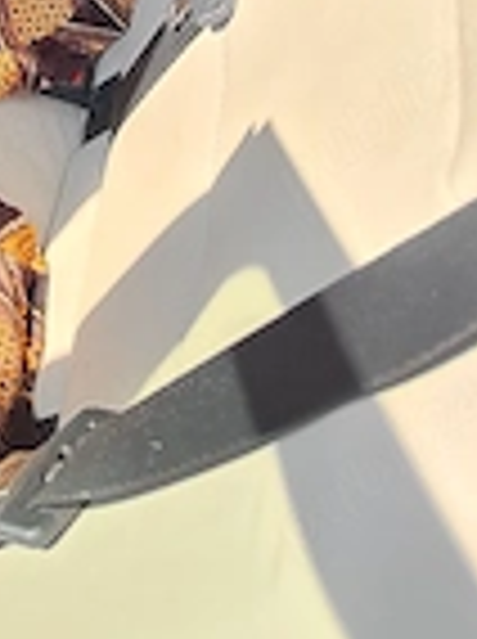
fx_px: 1198
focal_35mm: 65
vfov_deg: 25.4
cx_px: -189
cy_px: -207
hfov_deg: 20.1
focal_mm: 5.59
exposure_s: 1/128
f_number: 1.88
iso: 50
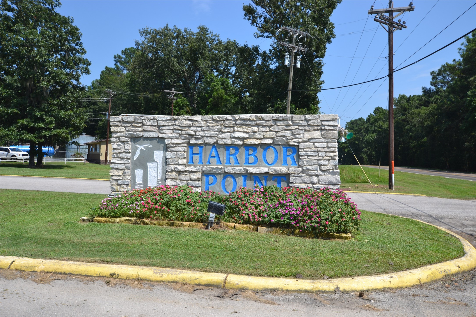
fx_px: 397
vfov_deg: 43.6
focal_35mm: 30
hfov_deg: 61.9
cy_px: 158
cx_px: 238
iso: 100
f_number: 8
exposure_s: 1/250
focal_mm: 20
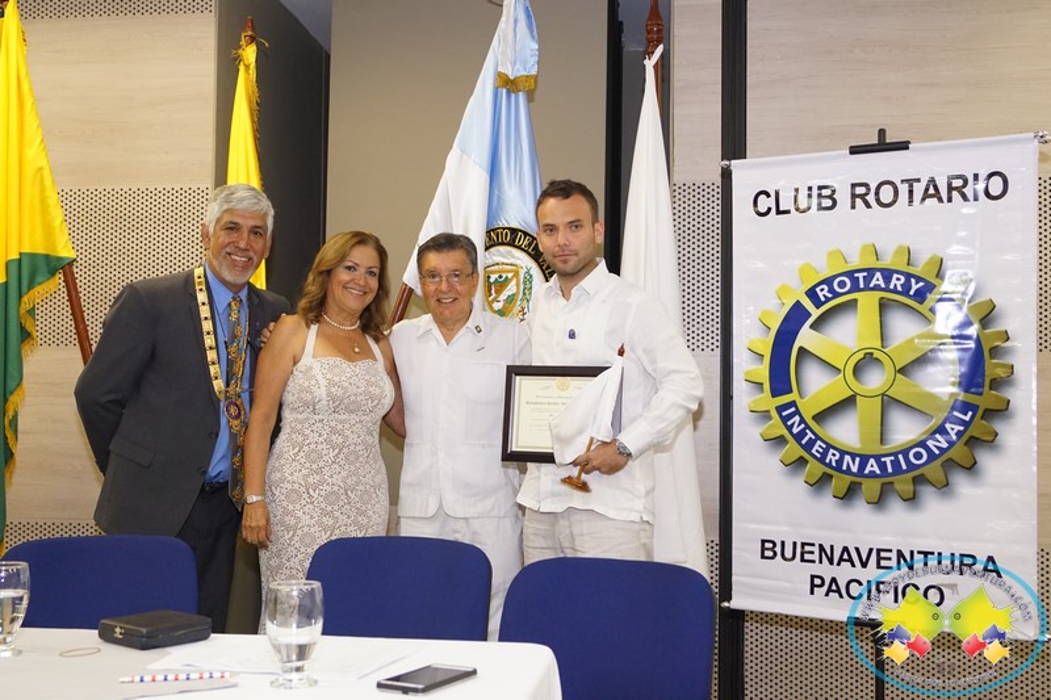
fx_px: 1138
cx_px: 526
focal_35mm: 39
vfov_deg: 34.2
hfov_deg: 49.6
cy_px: 350
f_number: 5
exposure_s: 1/80
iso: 1600
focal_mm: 26
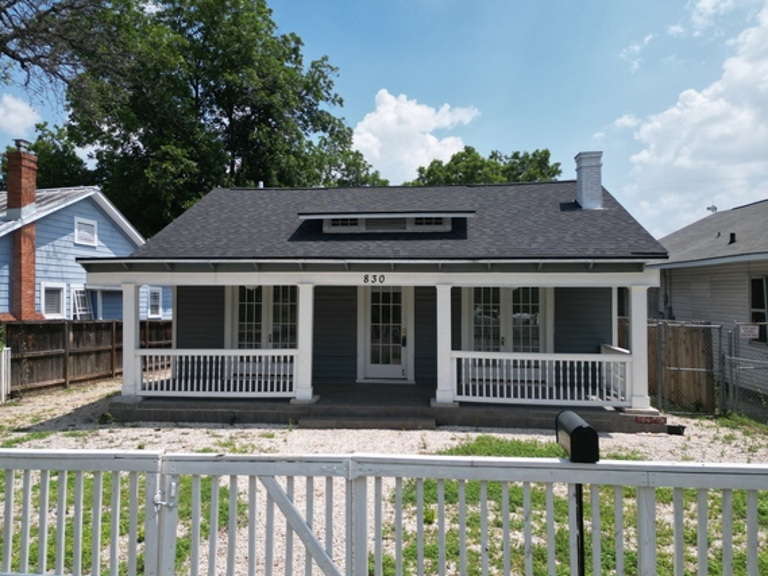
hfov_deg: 65.2
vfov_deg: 51.4
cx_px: 356
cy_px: 287
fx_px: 599
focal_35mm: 27
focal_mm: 6.72
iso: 140
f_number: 1.7
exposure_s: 1/4000
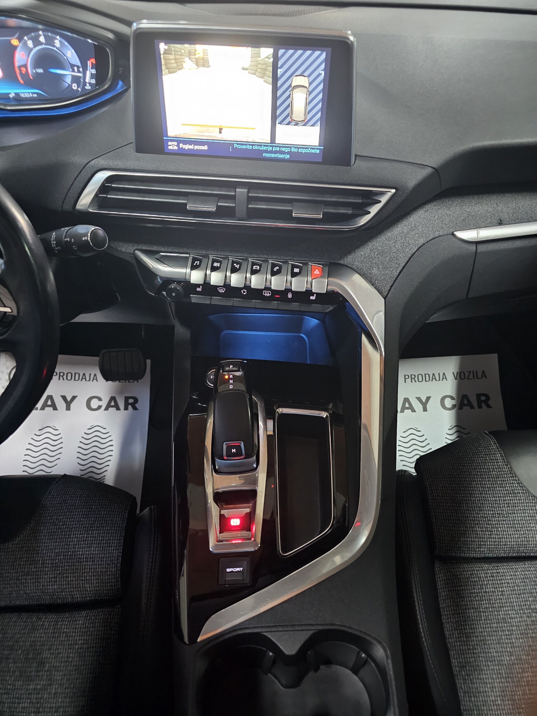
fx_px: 476
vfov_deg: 73.9
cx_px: 268
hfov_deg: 58.9
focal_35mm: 23
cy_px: 358
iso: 1250
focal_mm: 6.3
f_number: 1.7
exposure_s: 1/21.6
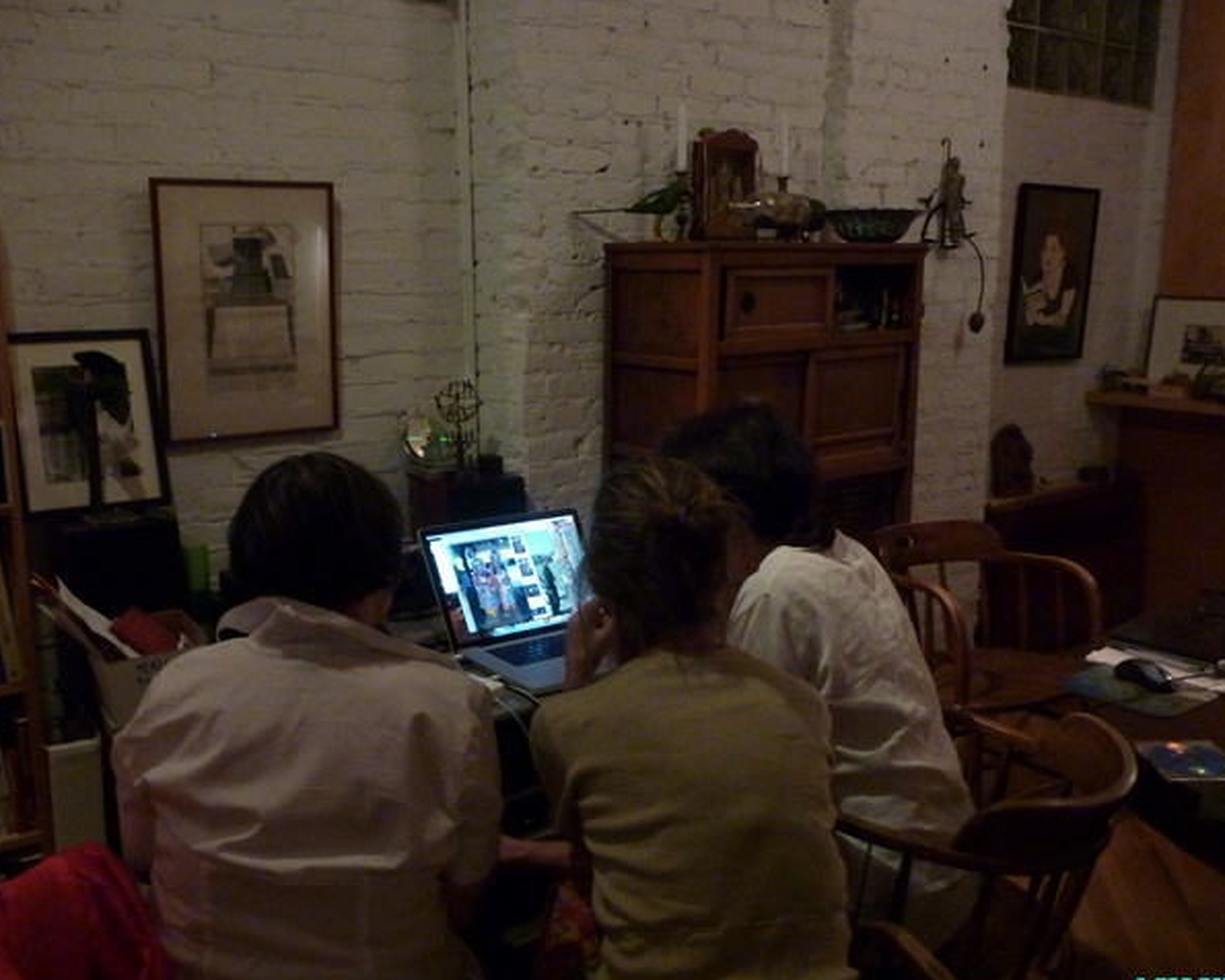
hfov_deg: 55.6
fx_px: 1160
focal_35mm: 32
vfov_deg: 45.8
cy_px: 498
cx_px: 572
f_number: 3.4
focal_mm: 5
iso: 400
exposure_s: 1/8
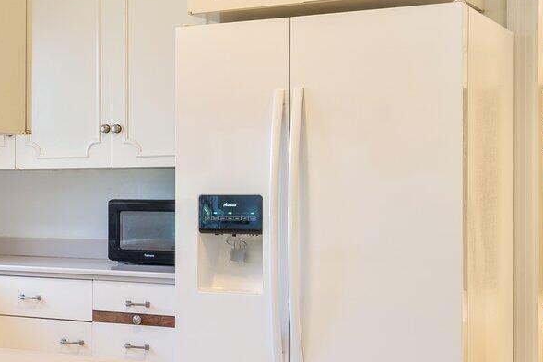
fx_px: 1101
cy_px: 195
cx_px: -5
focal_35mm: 73
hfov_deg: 26.2
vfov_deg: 18.7
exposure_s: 2.5
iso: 80
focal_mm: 21
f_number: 9
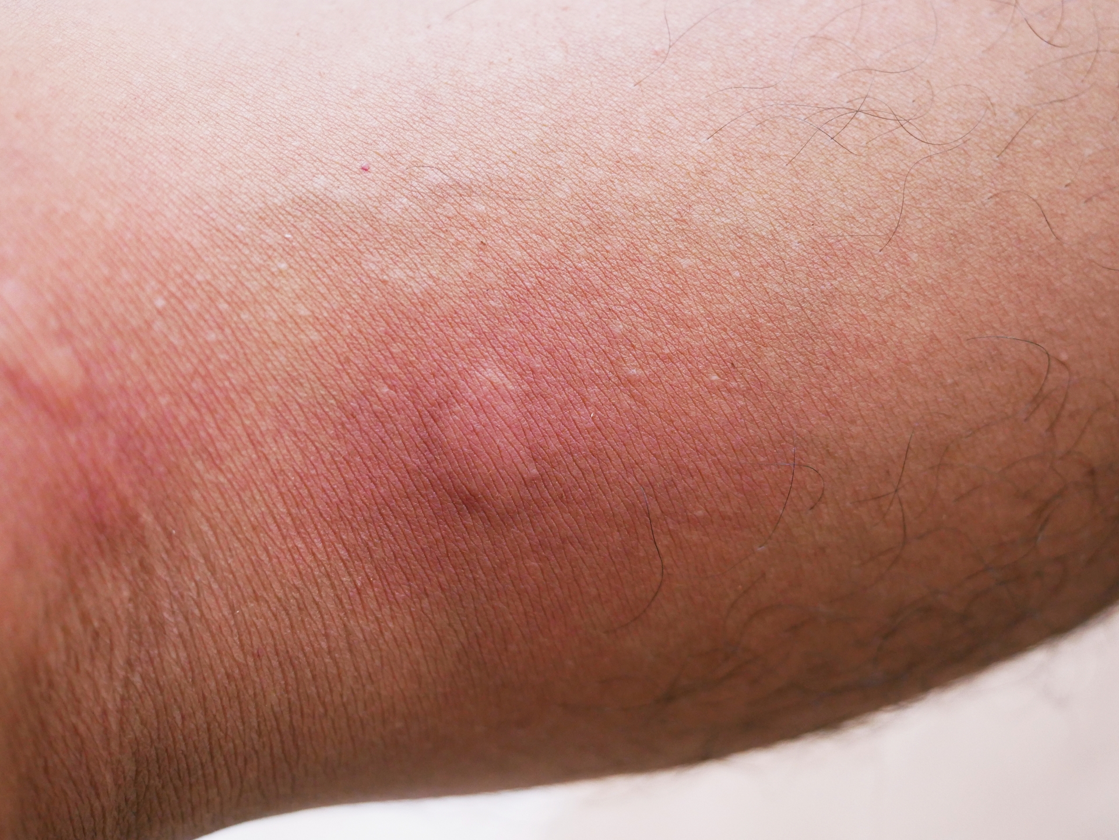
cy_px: 420
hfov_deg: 39.6
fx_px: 1552
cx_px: 560
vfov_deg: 30.3
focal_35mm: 48
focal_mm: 24
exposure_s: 1/60
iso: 2000
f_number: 2.8
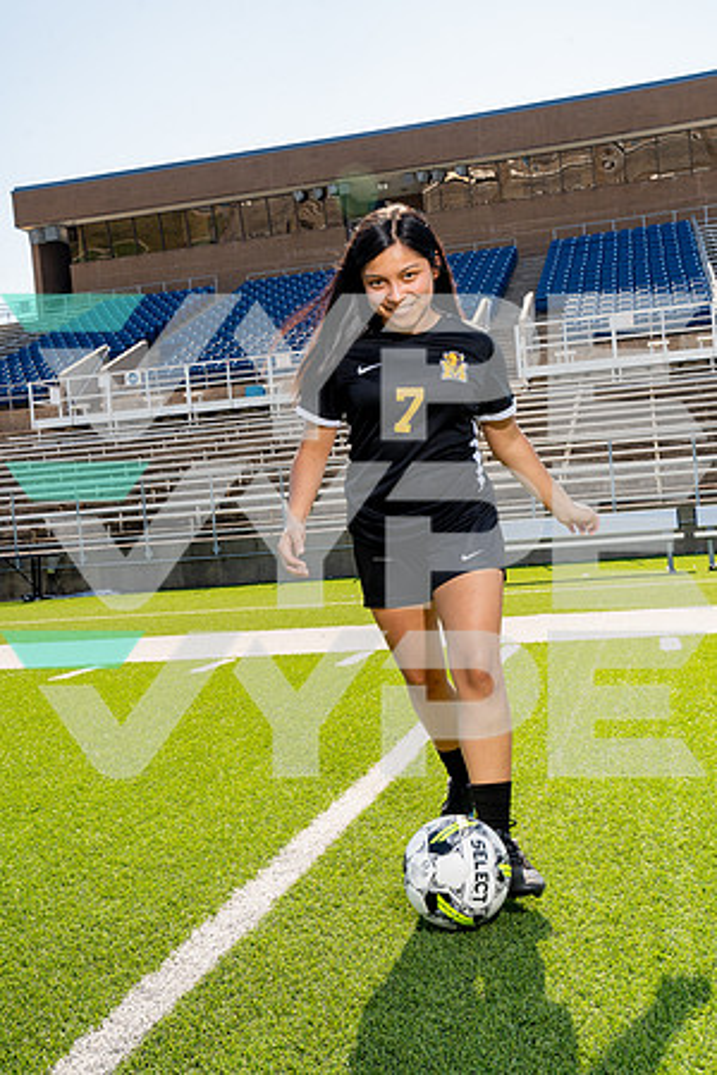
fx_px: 1165
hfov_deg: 34.2
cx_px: 358
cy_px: 538
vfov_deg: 49.6
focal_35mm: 39
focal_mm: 39
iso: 320
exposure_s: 1/250
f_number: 11
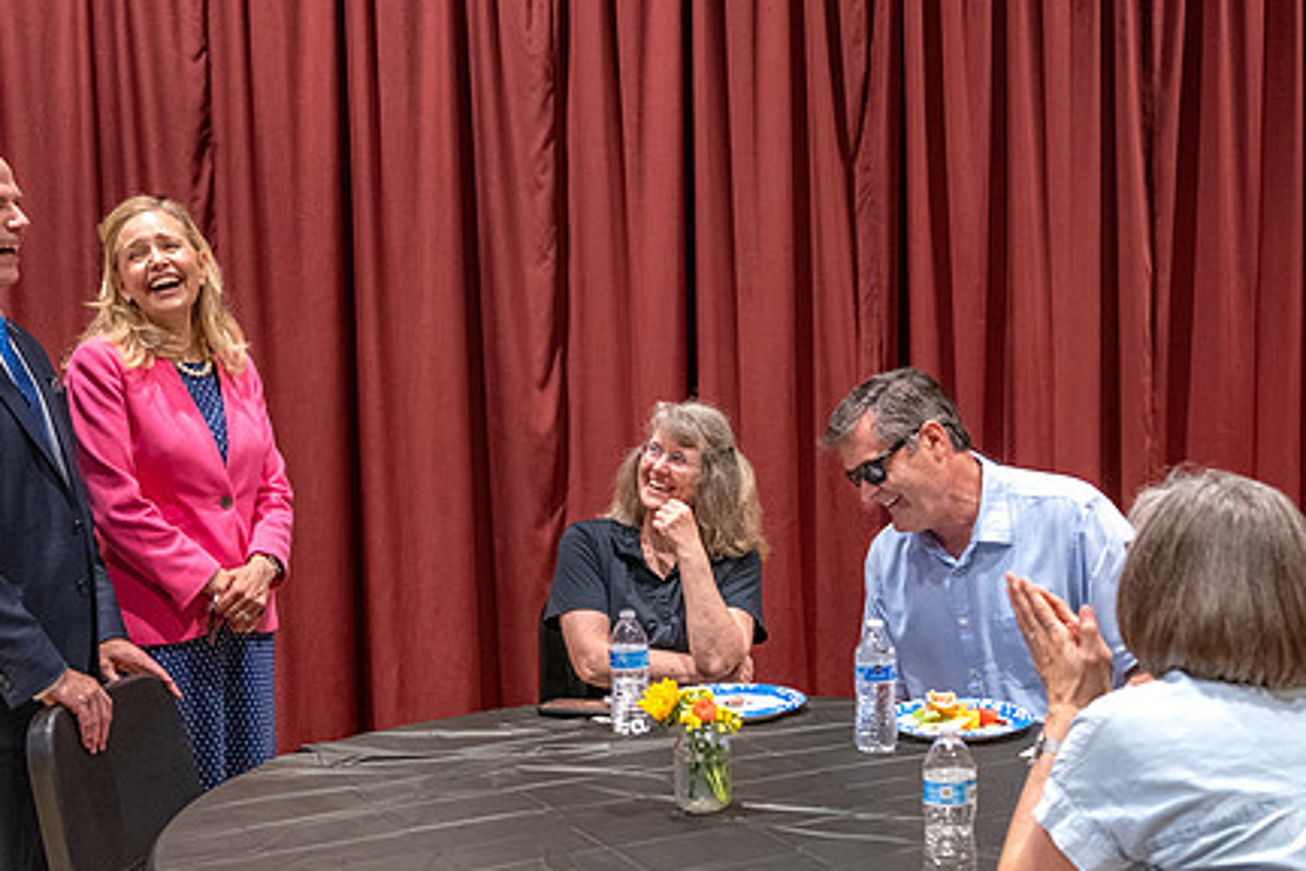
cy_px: 482
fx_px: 2031
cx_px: 615
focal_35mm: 56
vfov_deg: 24.2
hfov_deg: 35.6
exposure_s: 1/125
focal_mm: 30.5
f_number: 3.5
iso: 1600
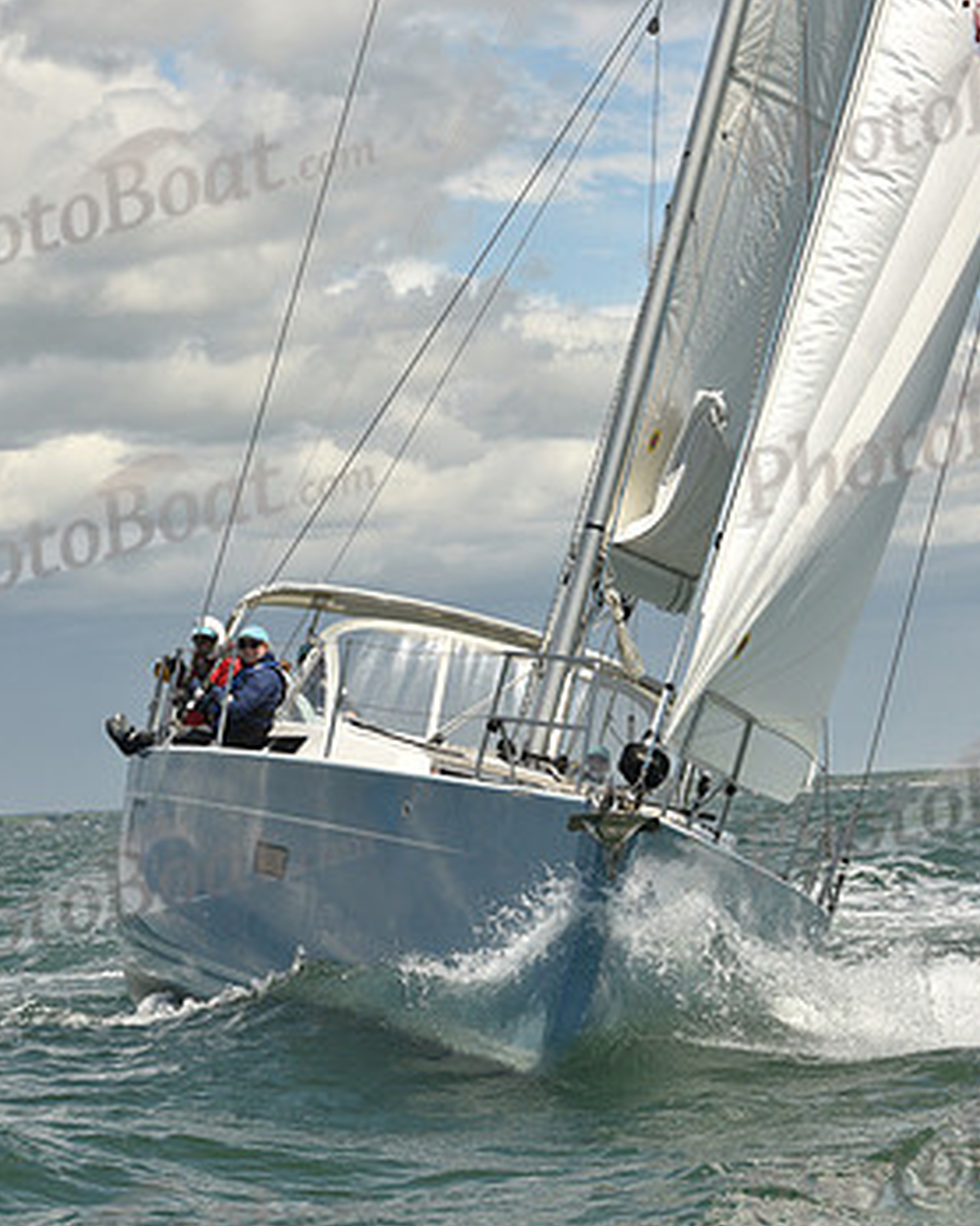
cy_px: 661
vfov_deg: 14.5
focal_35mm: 133
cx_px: 561
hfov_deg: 11.6
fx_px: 4826
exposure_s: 1/800
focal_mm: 85
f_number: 13
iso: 320
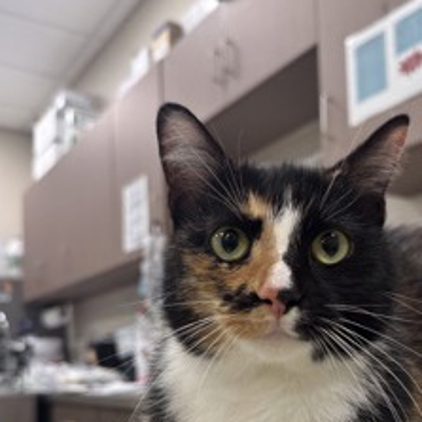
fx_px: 552
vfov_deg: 40.3
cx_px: 266
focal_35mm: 40
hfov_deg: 41.5
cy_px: 331
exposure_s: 1/120
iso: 125
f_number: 1.78
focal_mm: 6.76
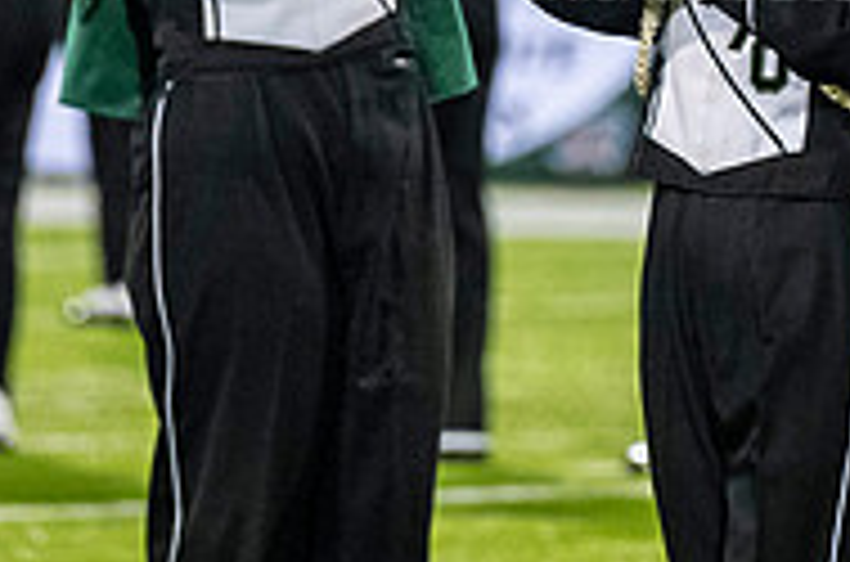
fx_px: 21738
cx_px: 706
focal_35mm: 923
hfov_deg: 2.2
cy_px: -216
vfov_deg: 1.5
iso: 1000
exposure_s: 1/500
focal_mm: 200
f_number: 2.8
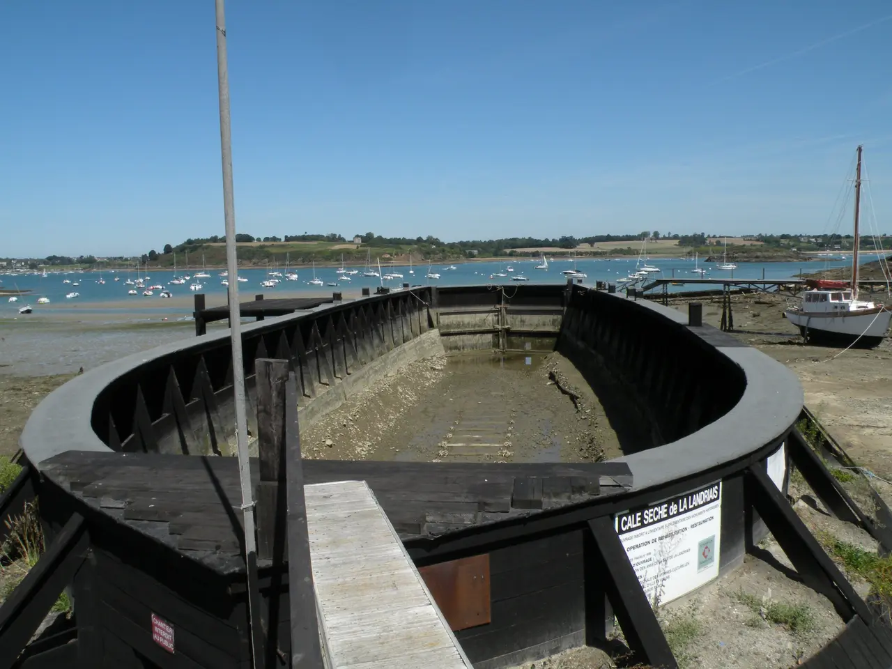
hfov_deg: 65.3
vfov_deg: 51.4
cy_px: 334
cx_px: 446
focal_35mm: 27
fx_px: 696
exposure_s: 1/342
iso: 100
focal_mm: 4.7
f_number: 8
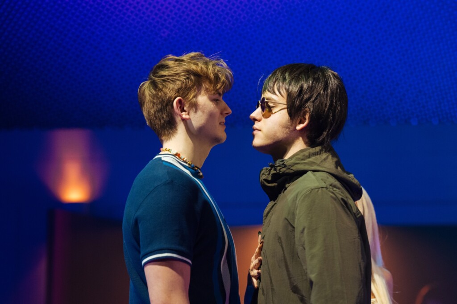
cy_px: 152
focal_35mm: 148
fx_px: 1878
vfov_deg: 9.3
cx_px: 228
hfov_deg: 13.9
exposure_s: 1/100
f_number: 4
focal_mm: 148
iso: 4000
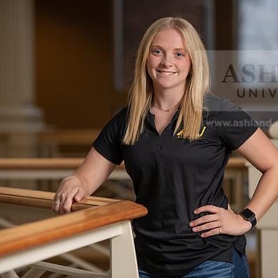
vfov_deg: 9.7
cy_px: 138
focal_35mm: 180
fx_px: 1635
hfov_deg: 9.7
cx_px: 173
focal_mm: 140
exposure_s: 1/200
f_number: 3.2
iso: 500
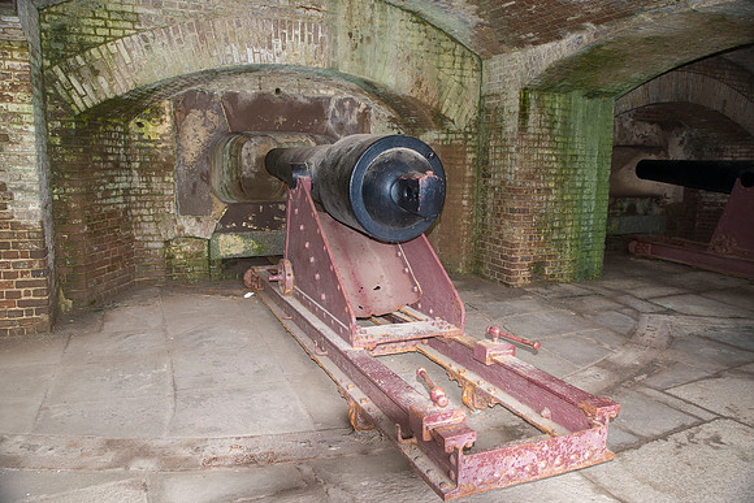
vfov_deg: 49.6
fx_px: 545
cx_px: 377
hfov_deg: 69.4
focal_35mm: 26
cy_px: 252
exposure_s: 1/60
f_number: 5
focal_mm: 26
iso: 800
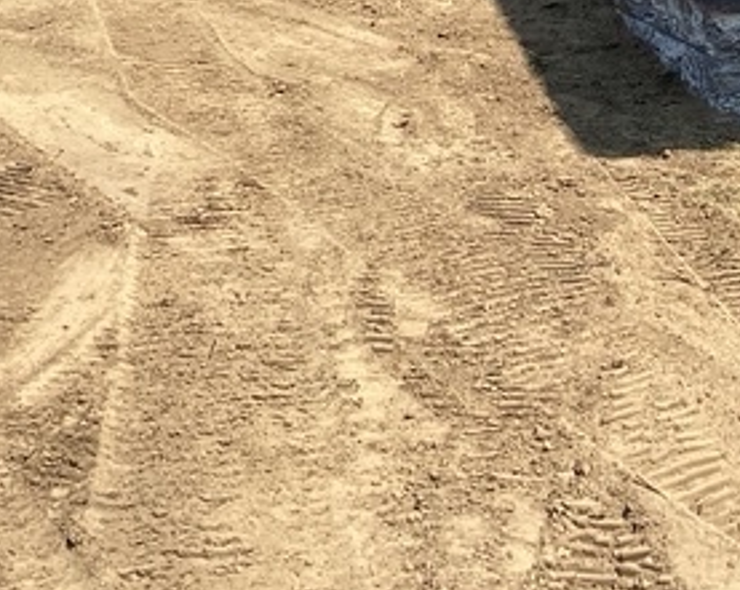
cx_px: 657
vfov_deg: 21.0
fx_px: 1531
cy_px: -21
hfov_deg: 26.3
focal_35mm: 70
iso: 25
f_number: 2.4
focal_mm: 3.3
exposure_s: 1/905
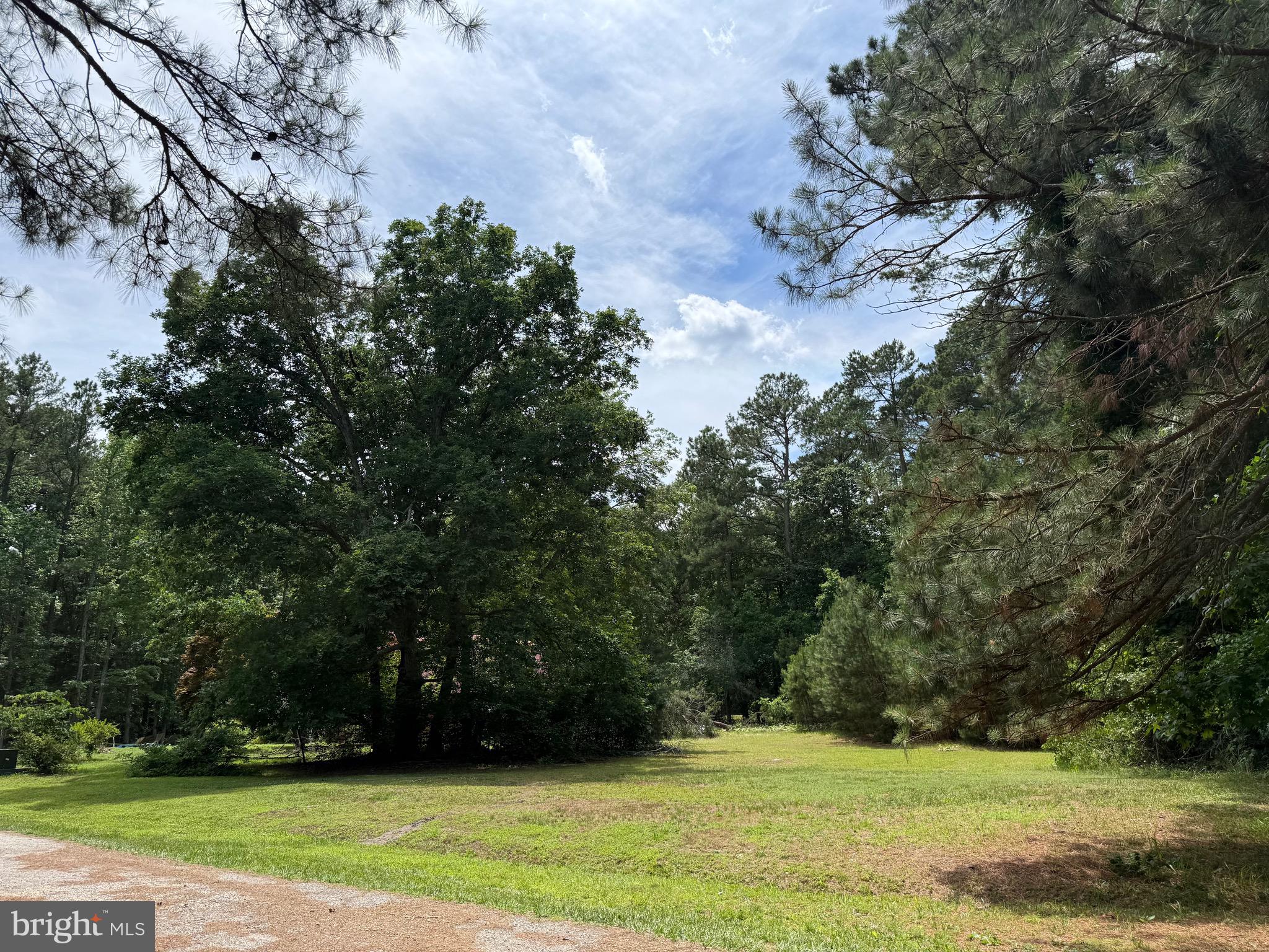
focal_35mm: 24
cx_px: 634
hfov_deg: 71.6
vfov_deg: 56.8
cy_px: 476
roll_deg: +0.7
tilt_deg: +14.3
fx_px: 880
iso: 80
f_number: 1.78
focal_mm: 6.76
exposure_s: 1/4975
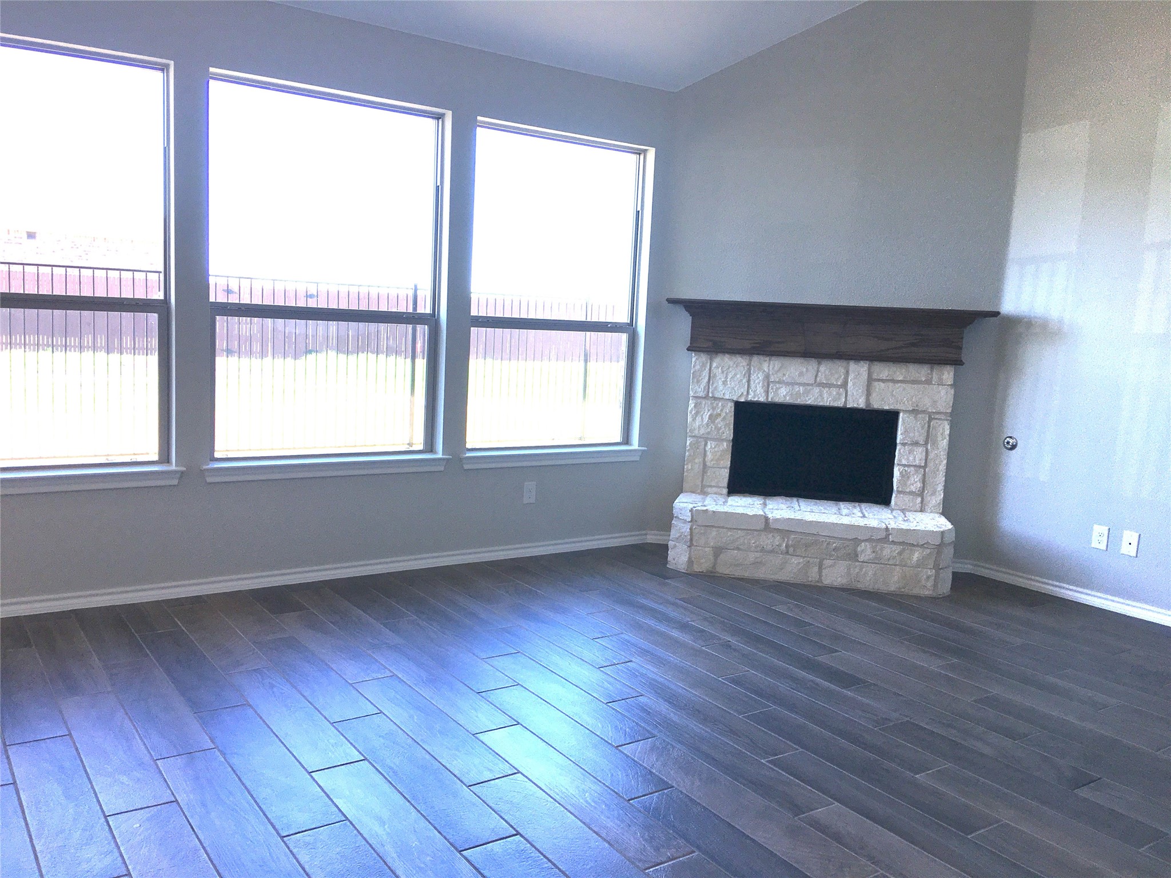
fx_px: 981
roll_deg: -3.0
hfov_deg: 61.7
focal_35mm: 29
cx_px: 586
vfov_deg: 48.2
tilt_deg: -5.6
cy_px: 439
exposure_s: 1/120
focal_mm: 4.15
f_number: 2.2
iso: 25
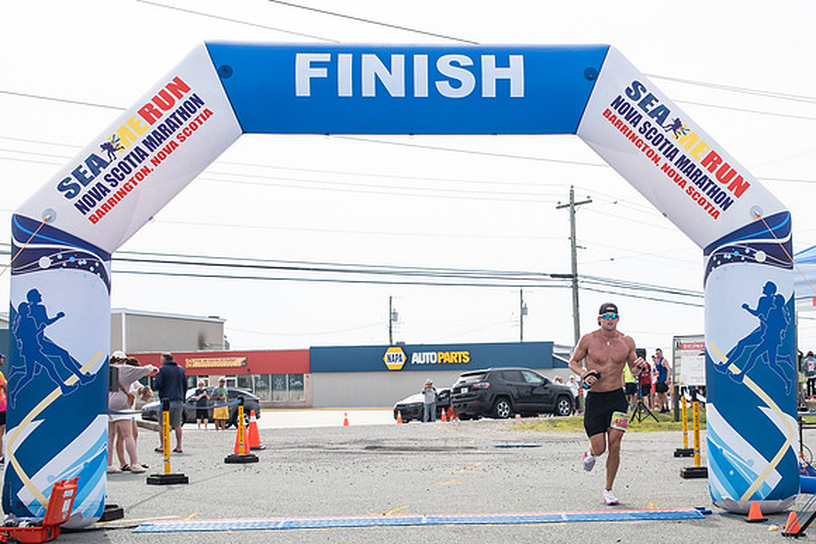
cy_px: 359
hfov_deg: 33.7
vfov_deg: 23.1
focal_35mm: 59
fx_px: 1327
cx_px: 579
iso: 800
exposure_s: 1/3200
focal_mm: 35
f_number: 4
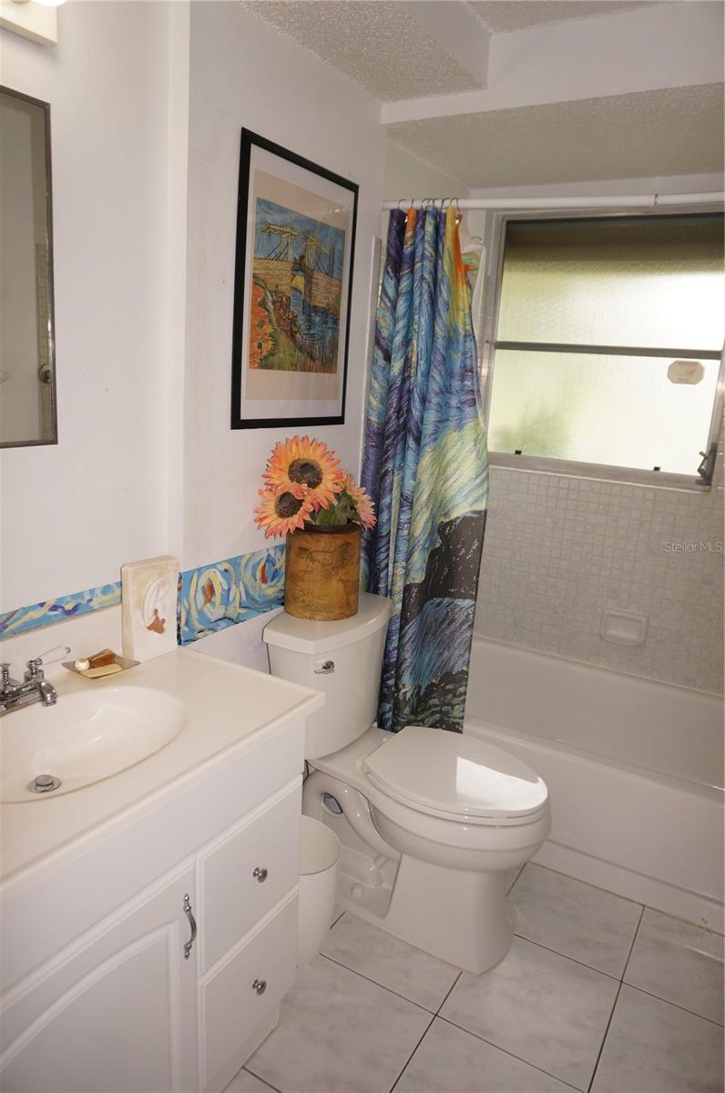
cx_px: 362
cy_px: 546
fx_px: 727
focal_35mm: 24
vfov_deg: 73.8
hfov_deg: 53.0
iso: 320
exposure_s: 1/160
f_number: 4
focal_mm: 16
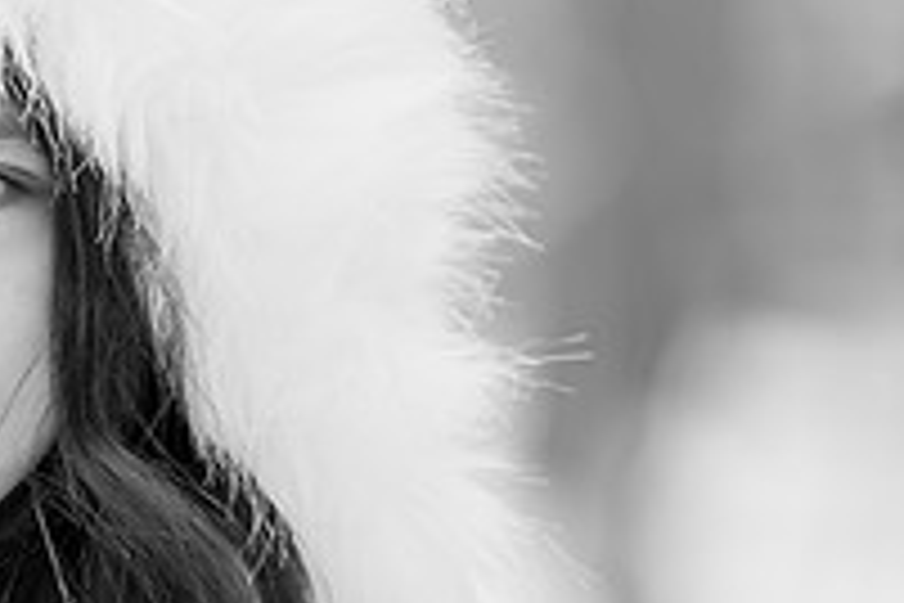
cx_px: -306
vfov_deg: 2.8
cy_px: 450
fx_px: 12329
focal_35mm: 491
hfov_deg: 4.2
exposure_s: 1/800
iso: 400
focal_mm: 170
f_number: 3.5
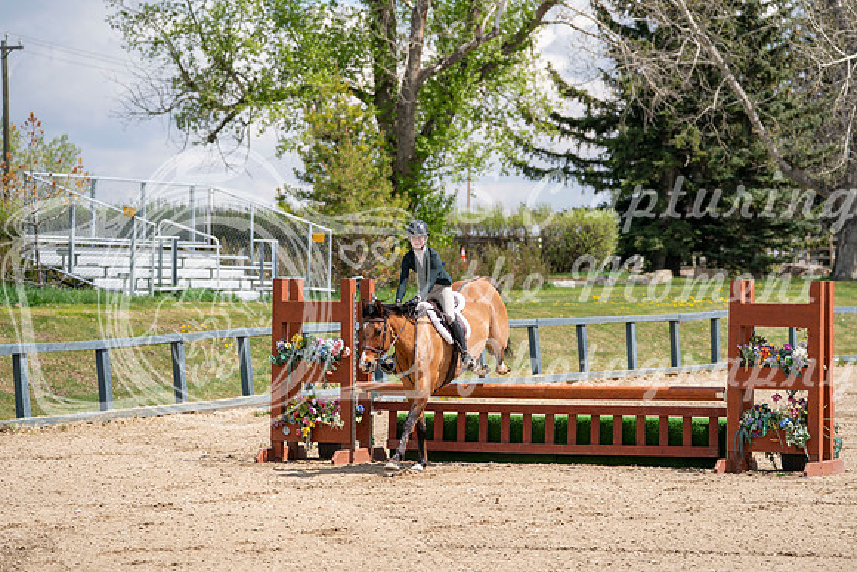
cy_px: 286
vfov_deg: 8.1
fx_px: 4024
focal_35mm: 169
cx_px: 428
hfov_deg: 12.2
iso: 100
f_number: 5.6
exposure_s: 1/500
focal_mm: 169
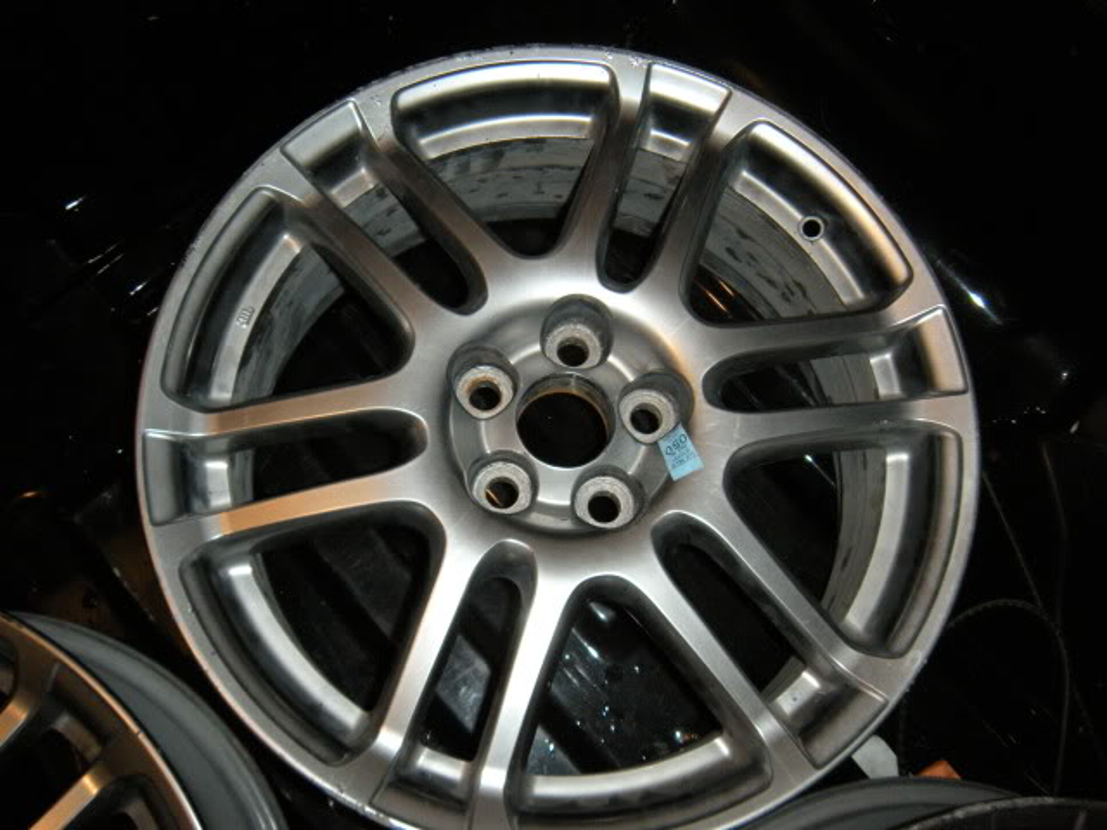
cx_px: 554
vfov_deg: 40.7
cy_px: 415
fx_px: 1119
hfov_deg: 52.6
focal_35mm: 35
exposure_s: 1/60
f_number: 3.8
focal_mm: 5.9
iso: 200
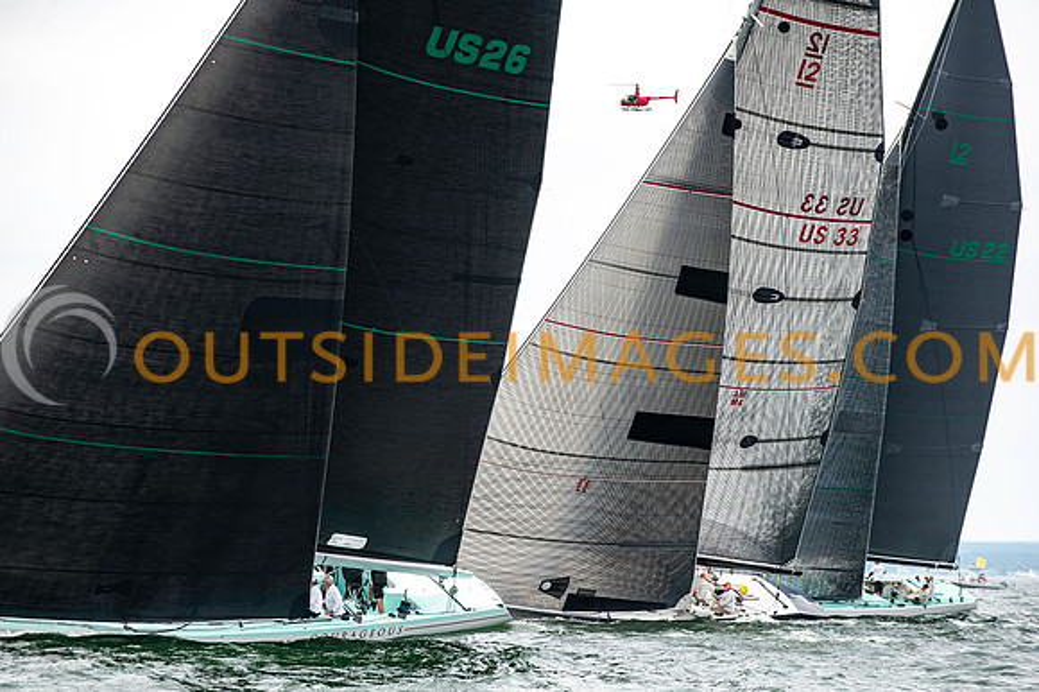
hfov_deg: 10.7
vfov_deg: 7.1
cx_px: 520
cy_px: 346
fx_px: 5550
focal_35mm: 192
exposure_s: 1/640
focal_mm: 185
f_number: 5.6
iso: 320
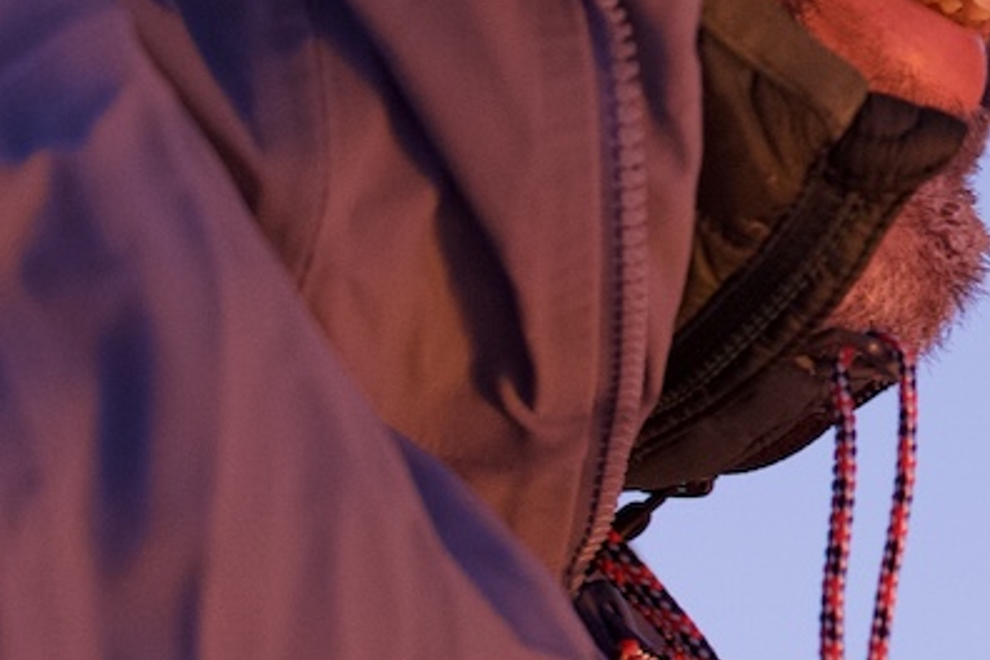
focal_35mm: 303
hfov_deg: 6.6
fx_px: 8332
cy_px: -265
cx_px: 1942
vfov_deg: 4.5
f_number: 1.8
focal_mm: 50
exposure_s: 1/160
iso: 1000
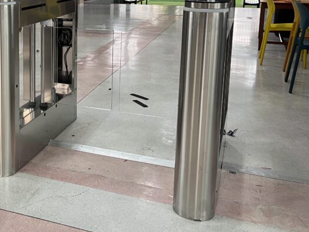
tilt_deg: -10.1
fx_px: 455
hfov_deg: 34.8
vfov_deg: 27.9
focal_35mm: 51
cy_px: 44
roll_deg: +0.1
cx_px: 18
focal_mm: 5.1
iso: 100
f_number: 1.6
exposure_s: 1/50
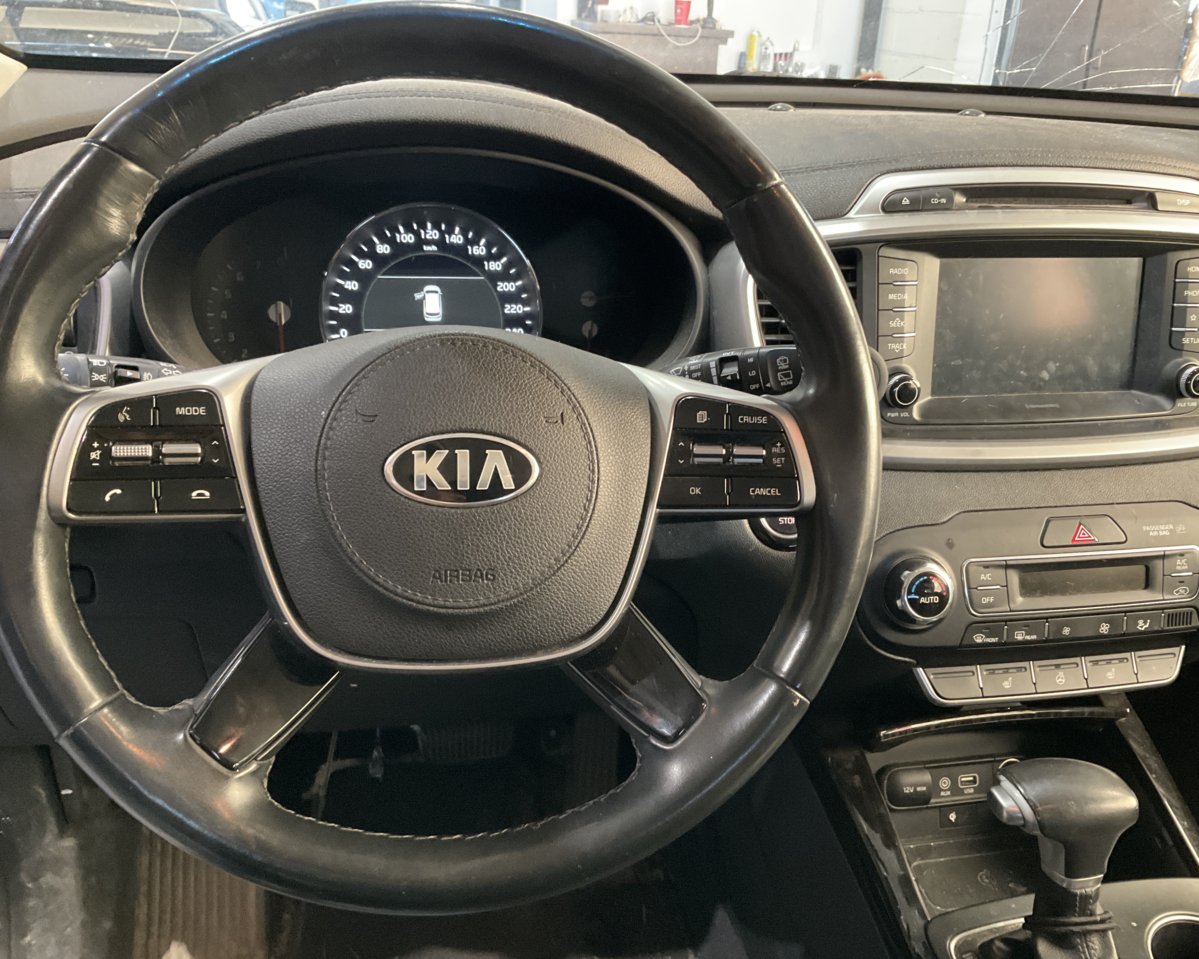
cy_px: 474
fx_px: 1100
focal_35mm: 31
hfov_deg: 57.1
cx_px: 647
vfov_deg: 47.1
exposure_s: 1/56
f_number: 1.8
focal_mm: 3
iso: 320
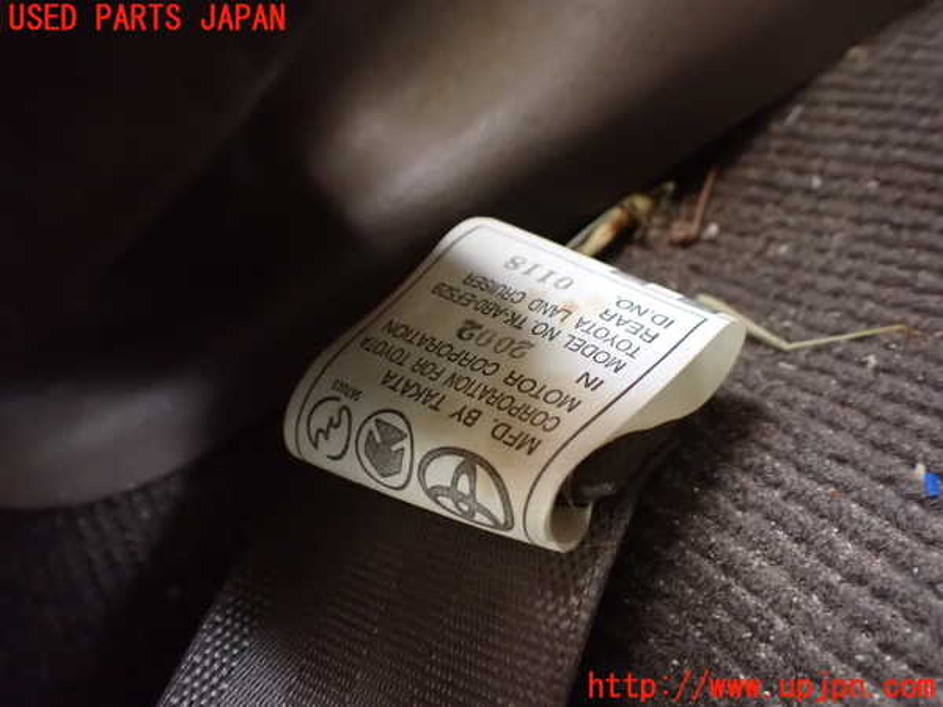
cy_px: 354
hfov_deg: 60.0
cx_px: 472
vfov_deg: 46.8
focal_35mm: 30
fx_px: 817
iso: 1600
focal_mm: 5.4
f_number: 2.3
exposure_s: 1/30
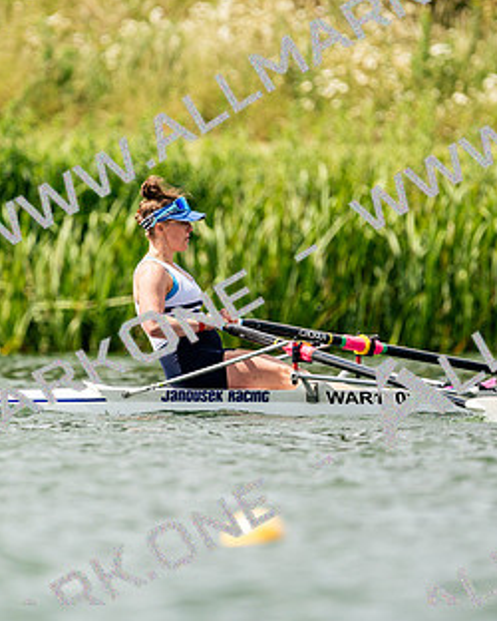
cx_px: 205
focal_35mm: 1047
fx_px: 19232
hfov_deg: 1.5
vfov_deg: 1.8
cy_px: 264
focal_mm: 600
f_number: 6.3
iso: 320
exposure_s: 1/2000
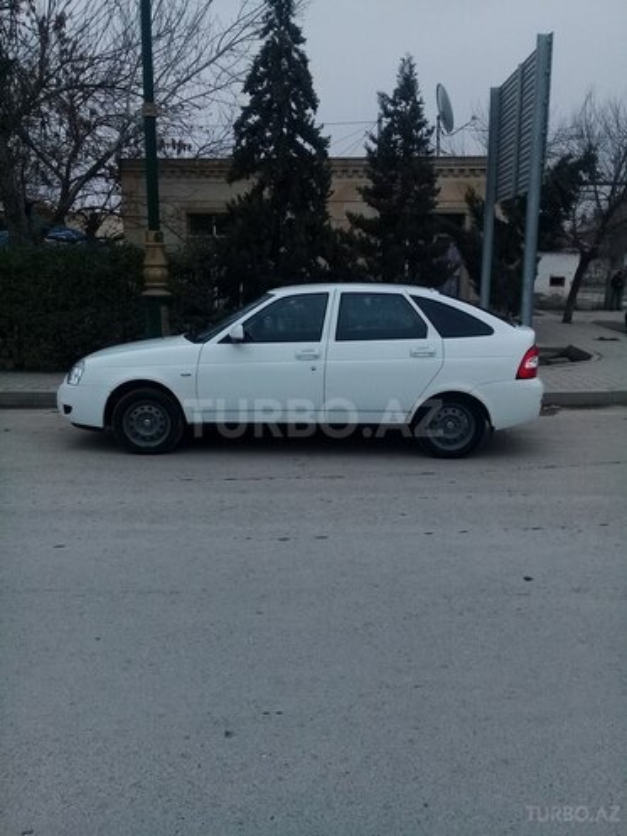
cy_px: 418
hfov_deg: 45.4
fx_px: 749
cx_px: 314
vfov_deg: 58.4
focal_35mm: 31
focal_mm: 3.3
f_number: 2.2
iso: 64
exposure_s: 1/702
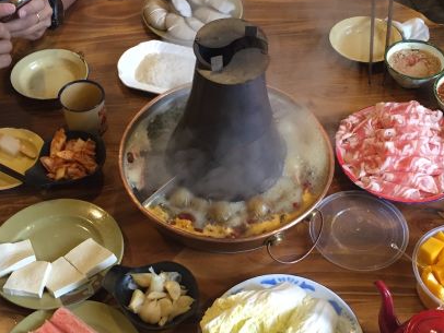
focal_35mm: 50
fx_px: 642
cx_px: 225
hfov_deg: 38.2
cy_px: 235
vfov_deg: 28.8
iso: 160
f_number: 2.2
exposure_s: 1/33
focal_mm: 4.15
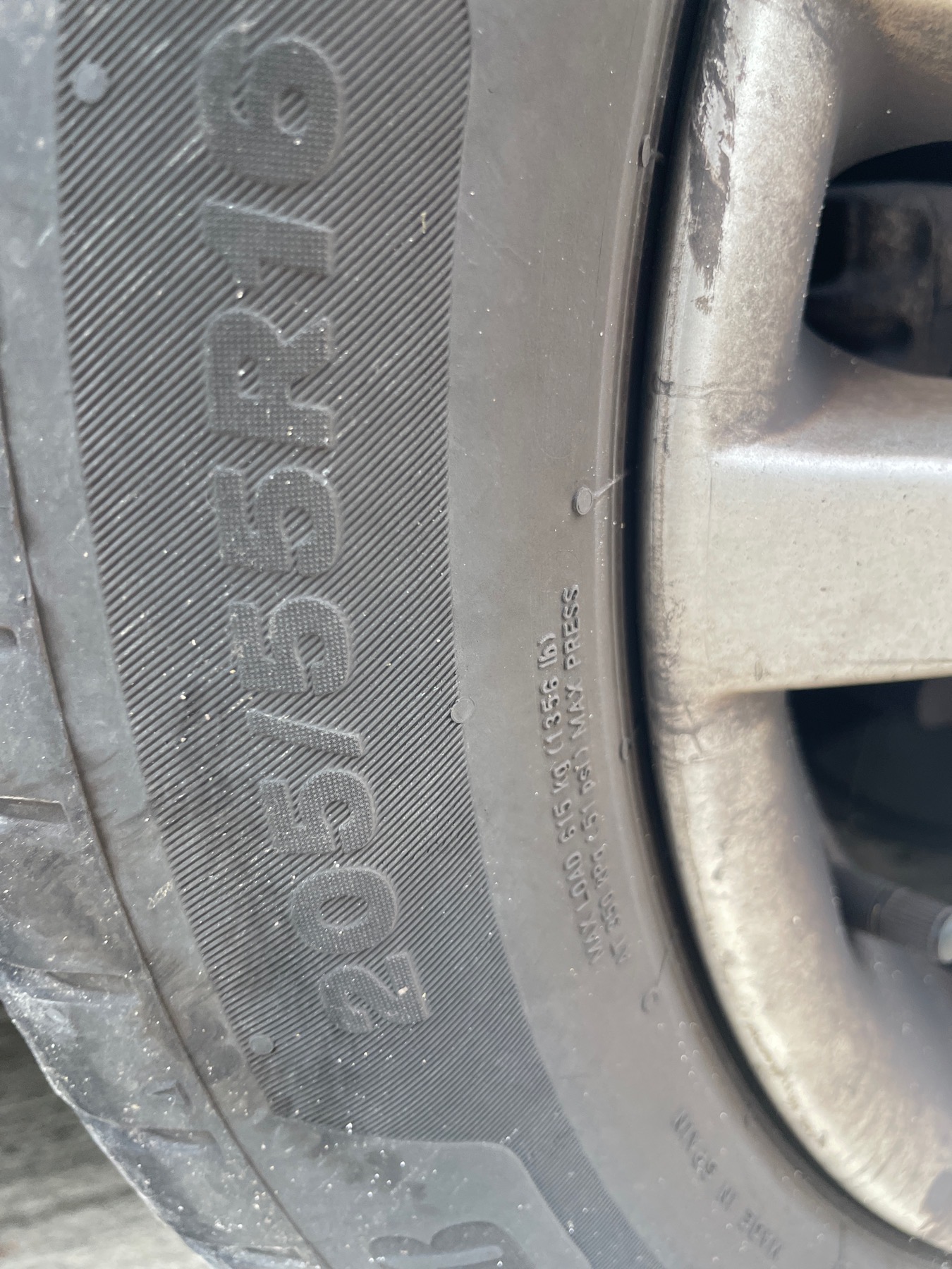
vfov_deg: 67.3
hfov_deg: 53.1
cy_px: 634
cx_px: 476
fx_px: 953
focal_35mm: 26
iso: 64
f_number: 1.6
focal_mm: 4.2
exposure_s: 1/121
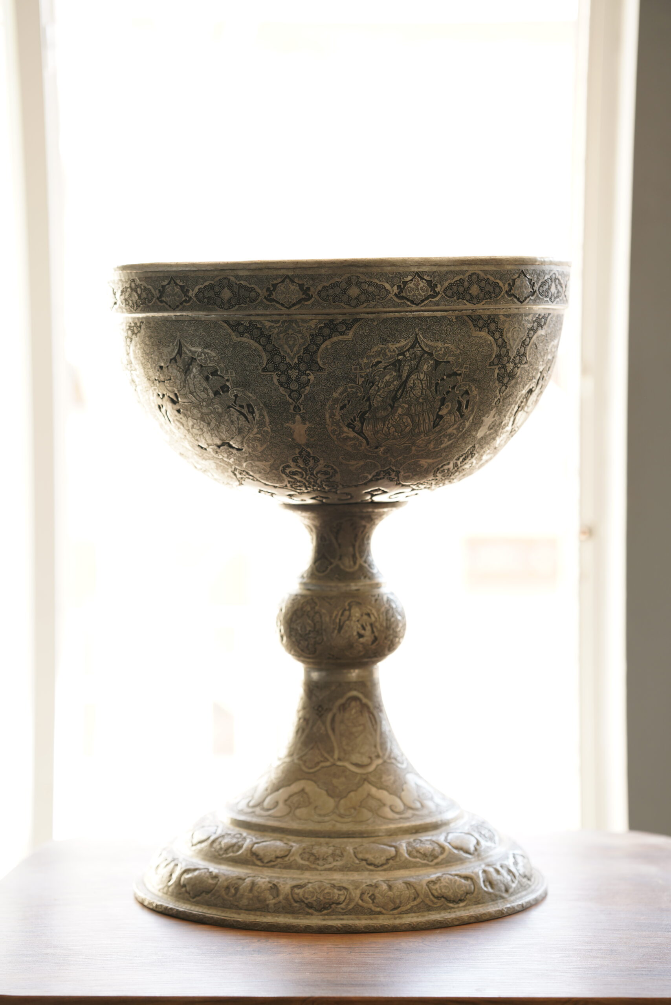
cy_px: 502
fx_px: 2375
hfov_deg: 16.1
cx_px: 336
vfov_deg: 23.9
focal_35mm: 85
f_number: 2.5
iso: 200
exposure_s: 1/100
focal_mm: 85
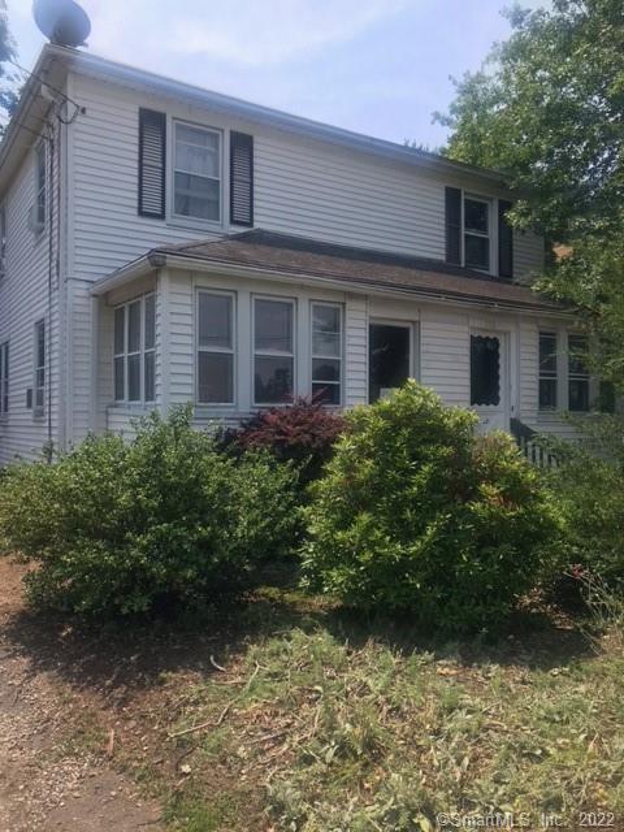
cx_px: 312
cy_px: 416
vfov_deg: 63.4
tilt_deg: -0.1
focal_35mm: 28
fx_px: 673
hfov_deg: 49.7
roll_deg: -0.2
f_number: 1.8
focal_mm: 3.99
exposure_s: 1/1368
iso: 20
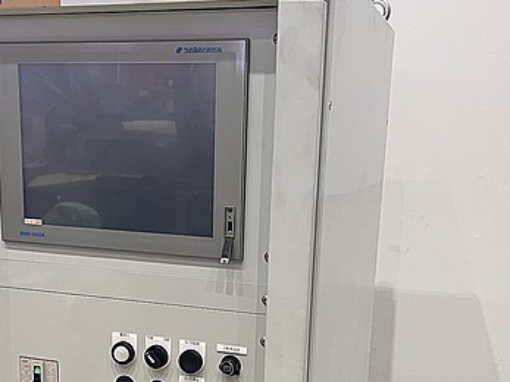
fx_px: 707
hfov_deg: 39.7
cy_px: 303
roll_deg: -1.9
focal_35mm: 48
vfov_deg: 29.6
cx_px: 250
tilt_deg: -12.9
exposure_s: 1/62
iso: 125
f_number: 1.6
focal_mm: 5.1
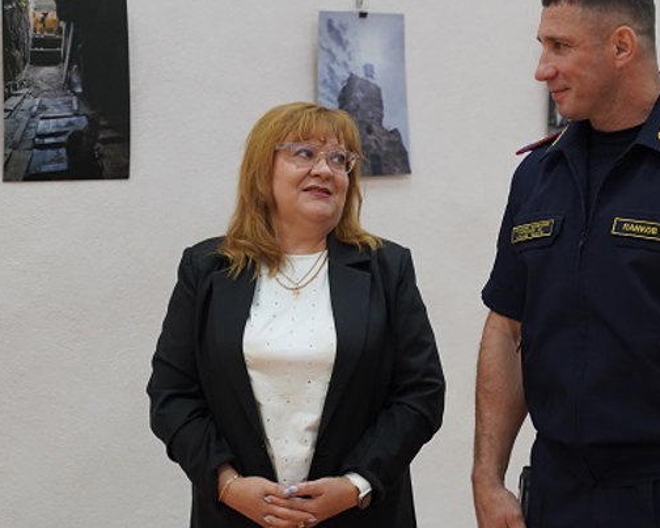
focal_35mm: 95
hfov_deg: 20.1
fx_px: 1855
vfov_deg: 16.2
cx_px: 443
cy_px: 217
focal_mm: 68
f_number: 4
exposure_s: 1/160
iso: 3200
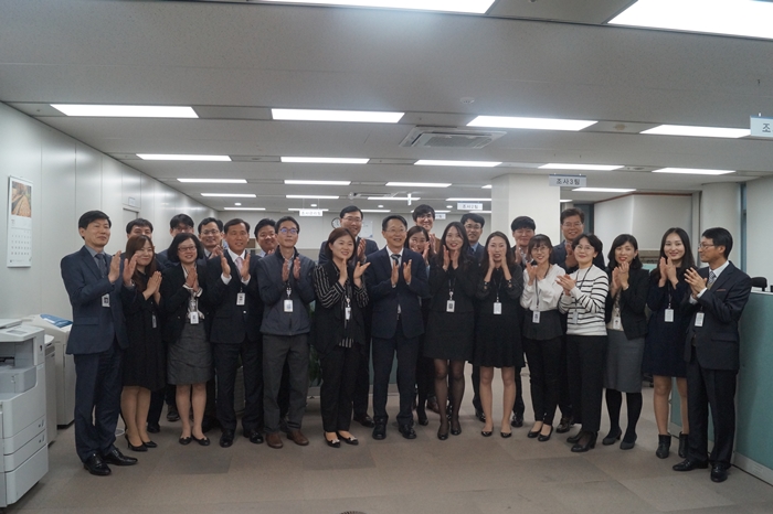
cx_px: 386
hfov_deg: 67.4
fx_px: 579
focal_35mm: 27
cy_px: 257
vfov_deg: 47.9
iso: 1600
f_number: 5.6
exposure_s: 1/200
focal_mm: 18
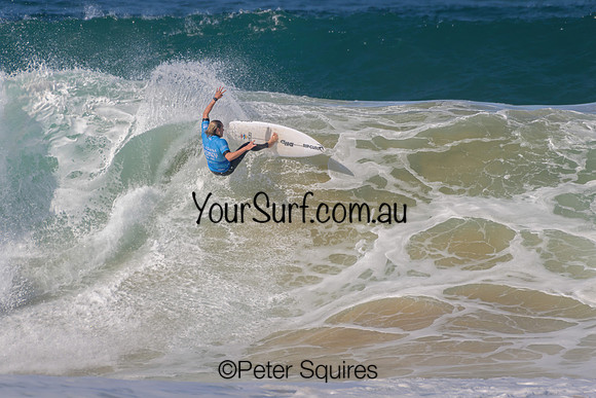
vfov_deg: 1.4
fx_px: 16559
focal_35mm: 1000
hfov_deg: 2.1
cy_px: 199
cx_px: 298
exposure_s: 1/1250
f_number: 11
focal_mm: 1000
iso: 360
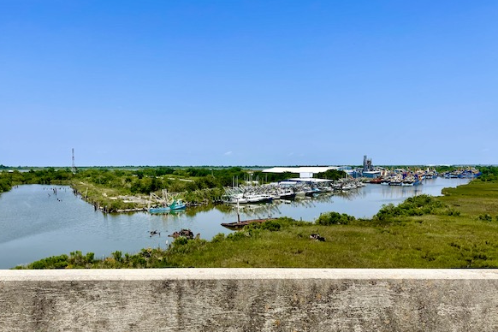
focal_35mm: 28
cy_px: 184
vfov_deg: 46.3
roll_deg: -1.6
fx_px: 387
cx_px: 249
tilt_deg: -3.8
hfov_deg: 65.5
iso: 32
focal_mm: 5.1
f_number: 1.6
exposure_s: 1/4717
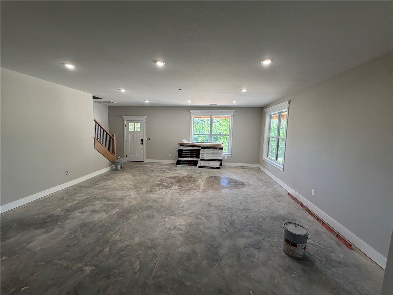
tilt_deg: -6.4
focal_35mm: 14
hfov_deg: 102.1
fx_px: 159
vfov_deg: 85.7
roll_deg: -0.7
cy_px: 148
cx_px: 196
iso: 200
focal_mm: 2.22
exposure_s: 1/120
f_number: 2.2
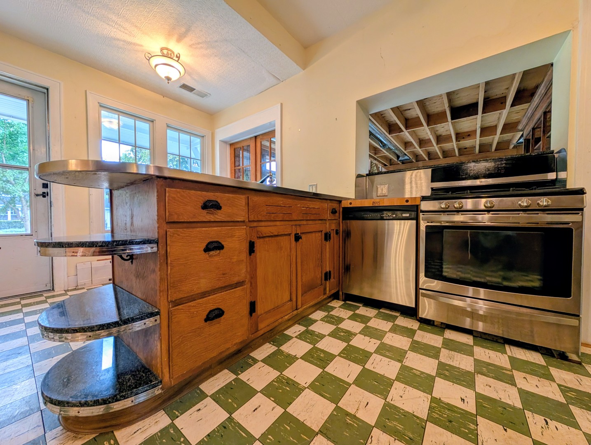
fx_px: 205
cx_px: 296
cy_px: 222
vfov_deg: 94.7
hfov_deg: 110.5
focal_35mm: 12
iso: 75
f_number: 1.7
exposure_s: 1/120
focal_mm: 2.02
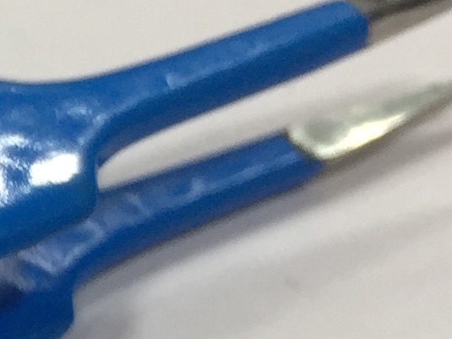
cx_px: -663
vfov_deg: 8.2
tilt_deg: -44.3
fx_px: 2311
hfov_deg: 9.7
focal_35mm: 177
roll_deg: -0.2
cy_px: 483
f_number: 2.2
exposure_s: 1/50
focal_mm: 4.15
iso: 32
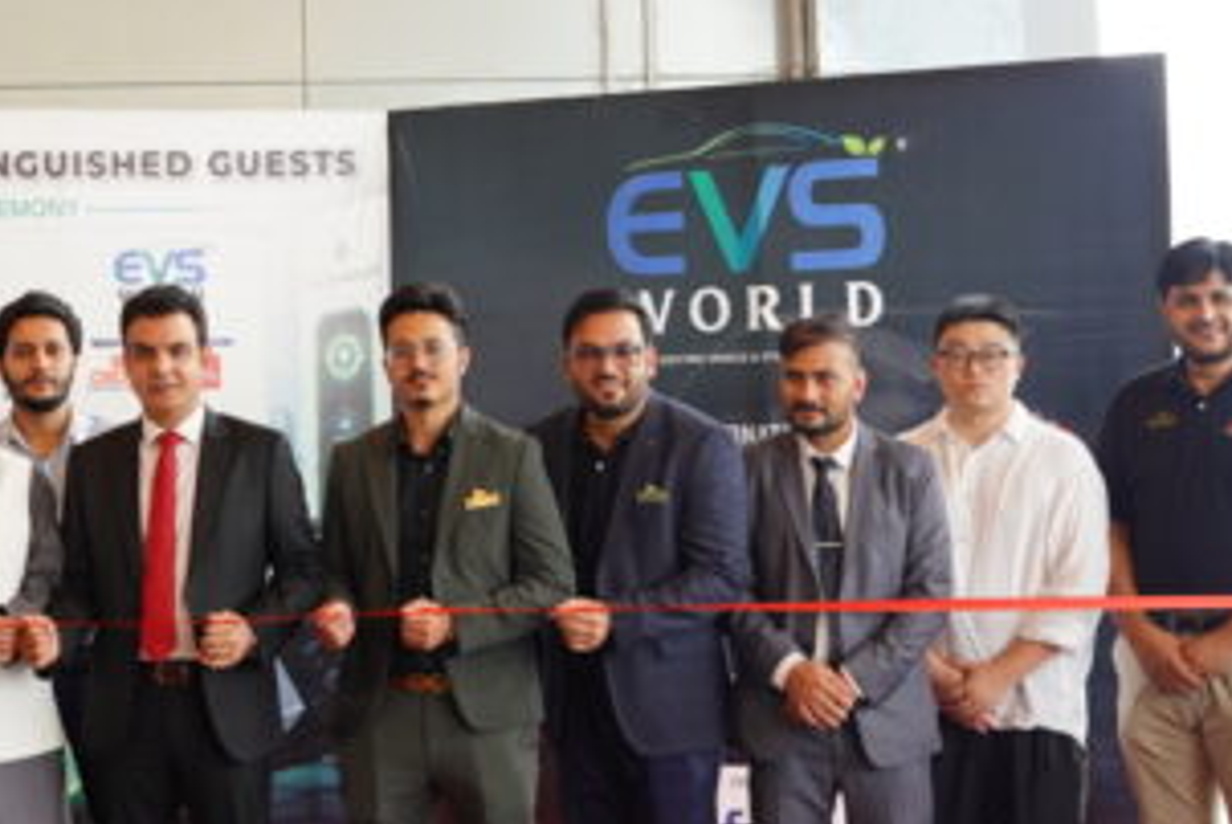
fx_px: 3049
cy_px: 186
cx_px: 94
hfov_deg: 22.2
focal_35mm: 89
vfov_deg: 15.3
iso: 500
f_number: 3.5
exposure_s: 1/160
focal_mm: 35
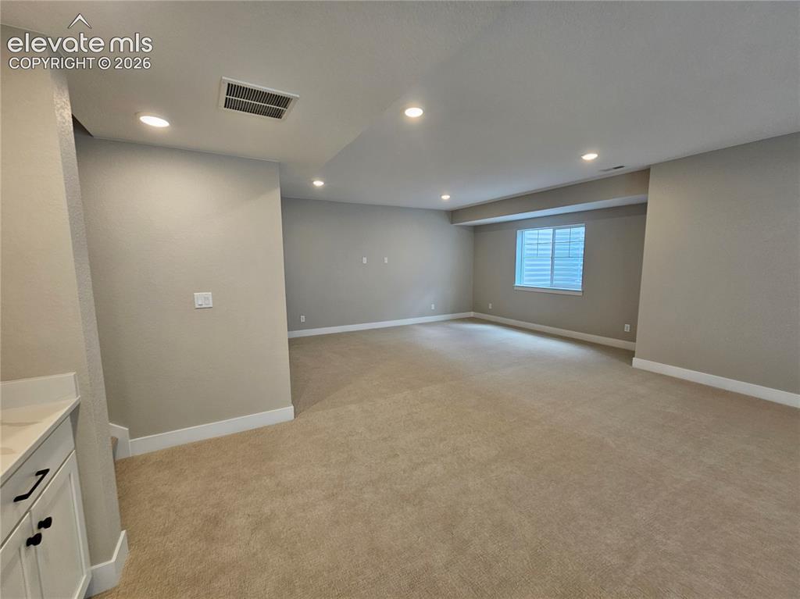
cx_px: 400
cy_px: 300
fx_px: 300
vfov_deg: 89.9
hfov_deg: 106.2
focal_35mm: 13
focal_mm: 2.2
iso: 125
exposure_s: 1/60
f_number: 2.2
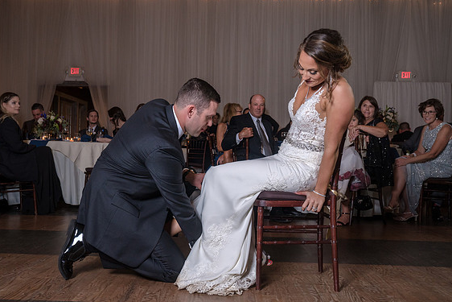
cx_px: 208
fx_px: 477
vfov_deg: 35.1
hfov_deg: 50.6
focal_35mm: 38
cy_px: 153
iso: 2000
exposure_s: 1/100
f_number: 5.6
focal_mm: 33
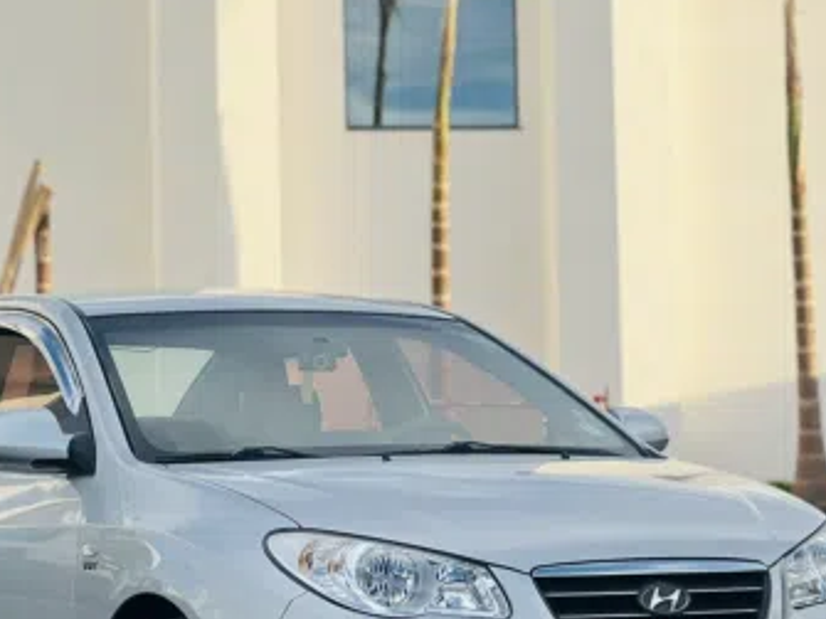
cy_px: 501
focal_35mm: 147
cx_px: 412
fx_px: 3506
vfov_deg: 10.1
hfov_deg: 13.4
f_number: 2.8
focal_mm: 9
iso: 25
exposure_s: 1/244
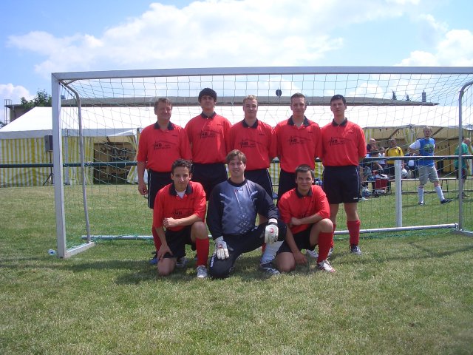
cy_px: 178
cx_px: 236
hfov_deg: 52.6
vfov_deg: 40.7
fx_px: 478
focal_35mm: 35
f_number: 4.3
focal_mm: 5.8
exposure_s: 1/500
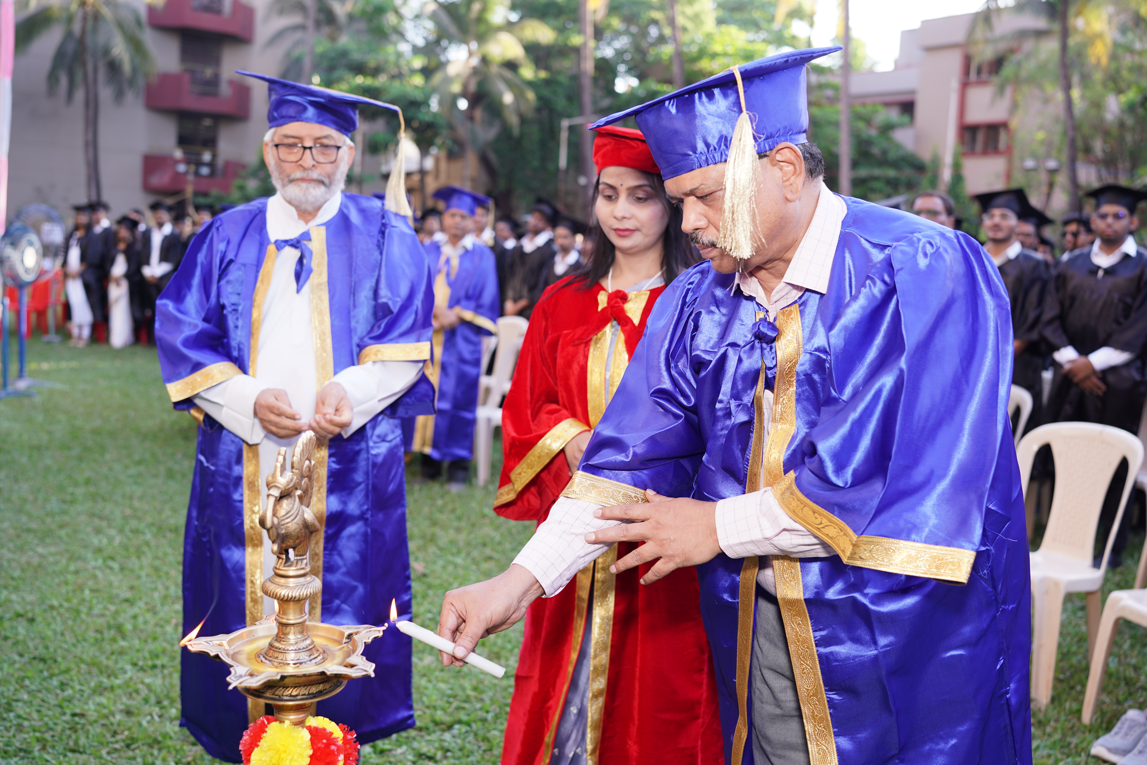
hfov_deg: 54.4
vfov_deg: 37.9
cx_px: 574
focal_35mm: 35
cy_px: 382
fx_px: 1115
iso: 100
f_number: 2.8
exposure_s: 1/125
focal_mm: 35
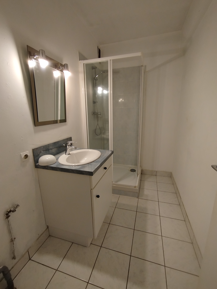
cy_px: 144
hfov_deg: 81.7
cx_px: 108
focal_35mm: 15
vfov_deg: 98.2
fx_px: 125
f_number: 2.2
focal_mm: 1.65
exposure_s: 1/33
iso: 125
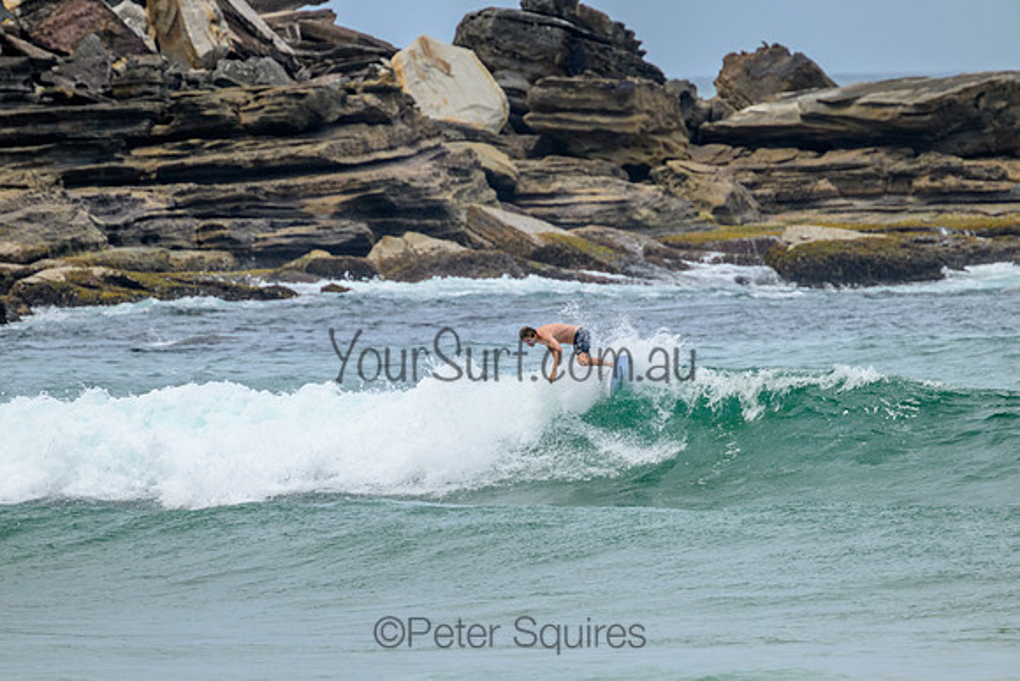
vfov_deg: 1.7
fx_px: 22671
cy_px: 340
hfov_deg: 2.6
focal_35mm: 800
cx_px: 510
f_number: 11
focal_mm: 800
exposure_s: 1/2000
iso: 1000
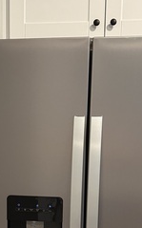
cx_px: 29
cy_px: 206
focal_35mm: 71
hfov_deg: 18.2
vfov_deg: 27.9
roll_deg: -0.1
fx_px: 440
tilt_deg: -9.2
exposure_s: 1/60
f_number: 1.78
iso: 320
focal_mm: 6.76
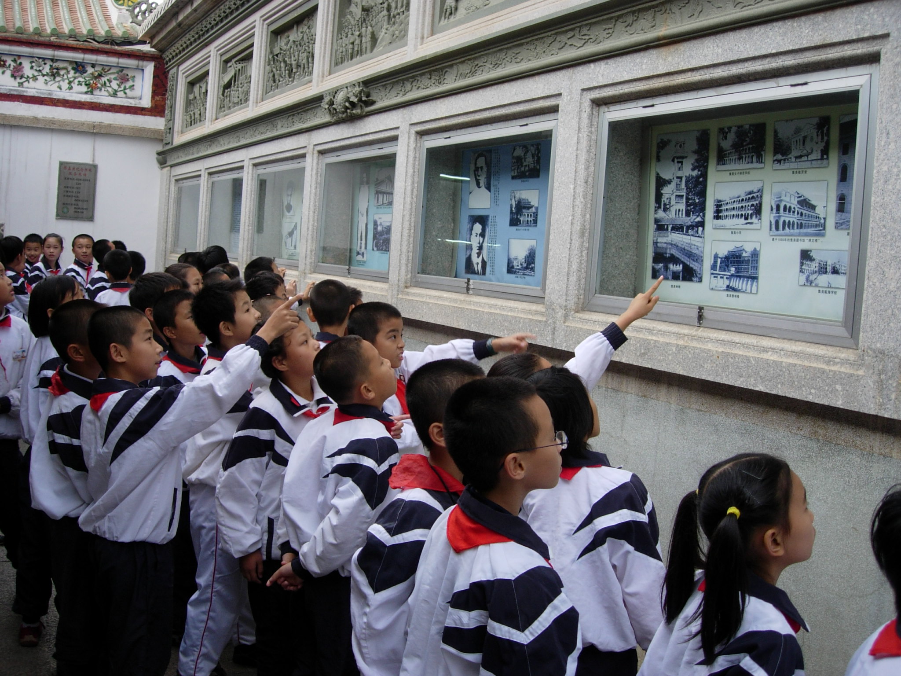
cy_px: 338
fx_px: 989
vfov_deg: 37.7
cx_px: 450
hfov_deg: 49.0
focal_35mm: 38
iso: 64
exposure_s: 1/111
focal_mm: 7.8
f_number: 2.8
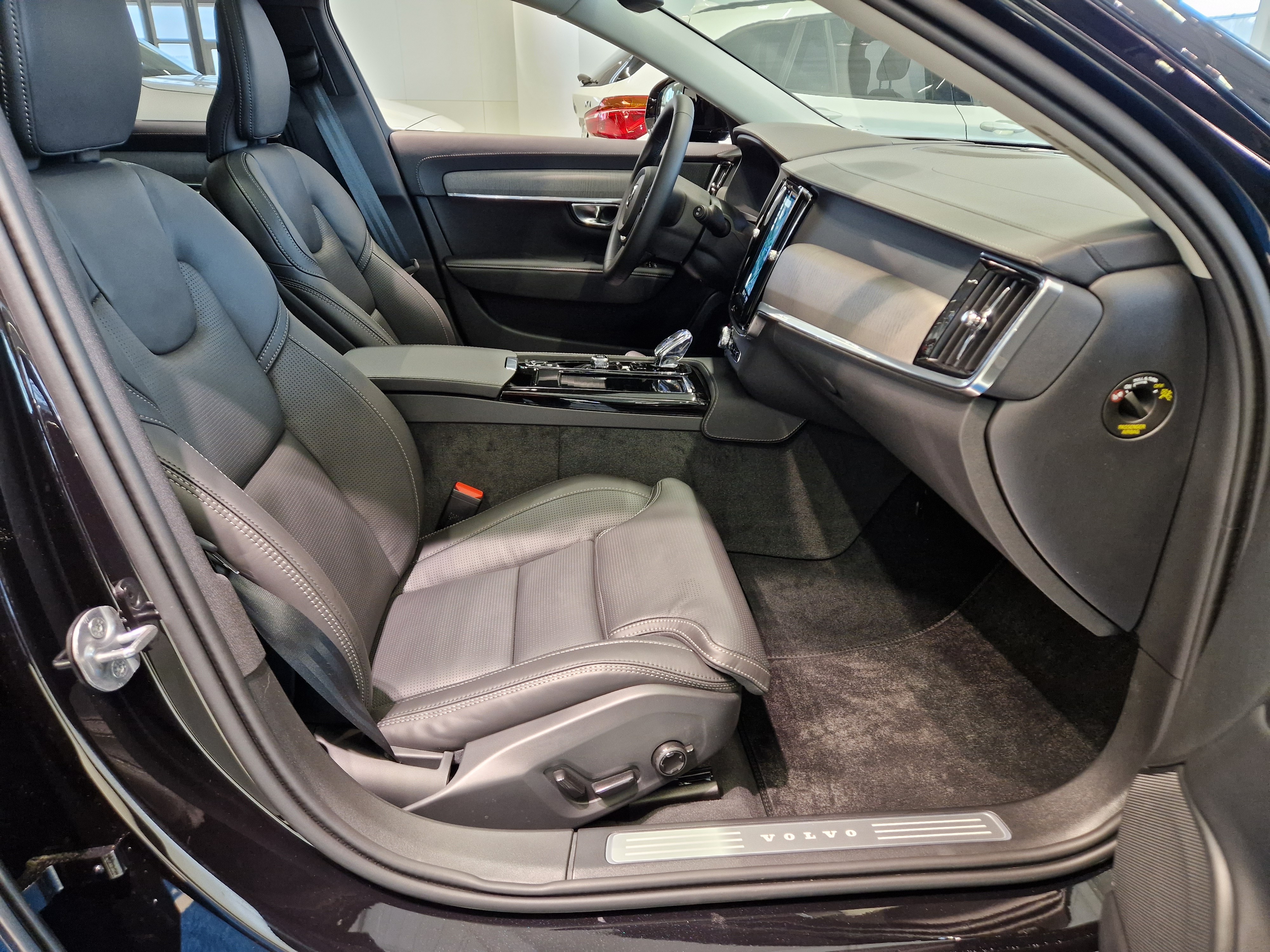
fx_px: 844
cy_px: 476
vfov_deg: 58.9
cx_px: 635
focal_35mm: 23
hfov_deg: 73.9
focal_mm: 5.4
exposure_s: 1/100
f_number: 1.8
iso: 320
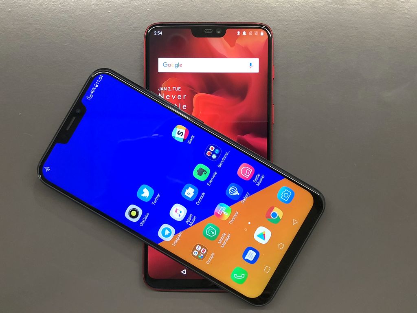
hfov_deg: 63.4
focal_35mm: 28
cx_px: 208
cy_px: 156
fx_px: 337
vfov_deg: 49.7
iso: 40
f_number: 1.8
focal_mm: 3.99
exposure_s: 1/25
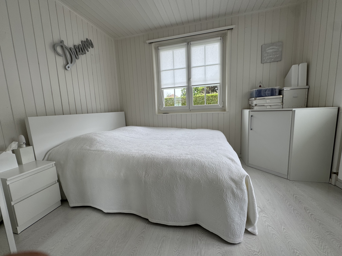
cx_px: 171
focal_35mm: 14
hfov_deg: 102.1
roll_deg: +3.0
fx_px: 138
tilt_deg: -8.4
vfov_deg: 85.7
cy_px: 128
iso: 40
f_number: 2.2
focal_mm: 2.22
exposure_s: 1/198
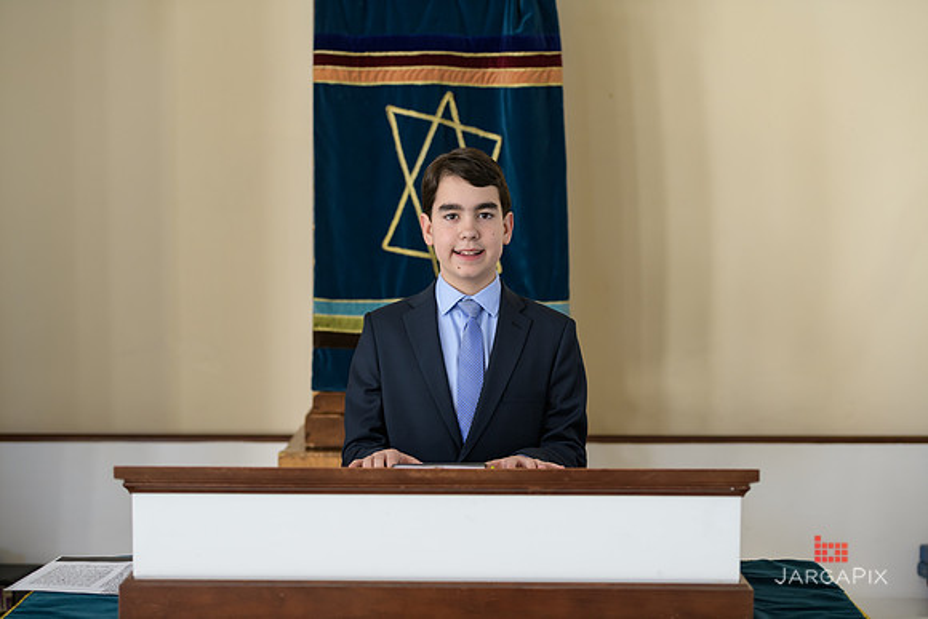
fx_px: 1805
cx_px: 464
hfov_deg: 28.8
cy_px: 310
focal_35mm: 70
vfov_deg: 19.5
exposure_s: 1/125
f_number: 3.2
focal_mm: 70
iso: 400
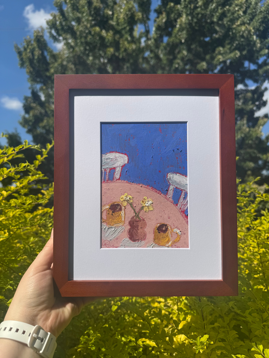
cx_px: 134
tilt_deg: +5.2
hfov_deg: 56.8
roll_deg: +1.3
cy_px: 179
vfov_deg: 71.6
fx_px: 249
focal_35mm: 24
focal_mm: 6.76
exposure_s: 1/7937
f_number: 1.78
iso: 80
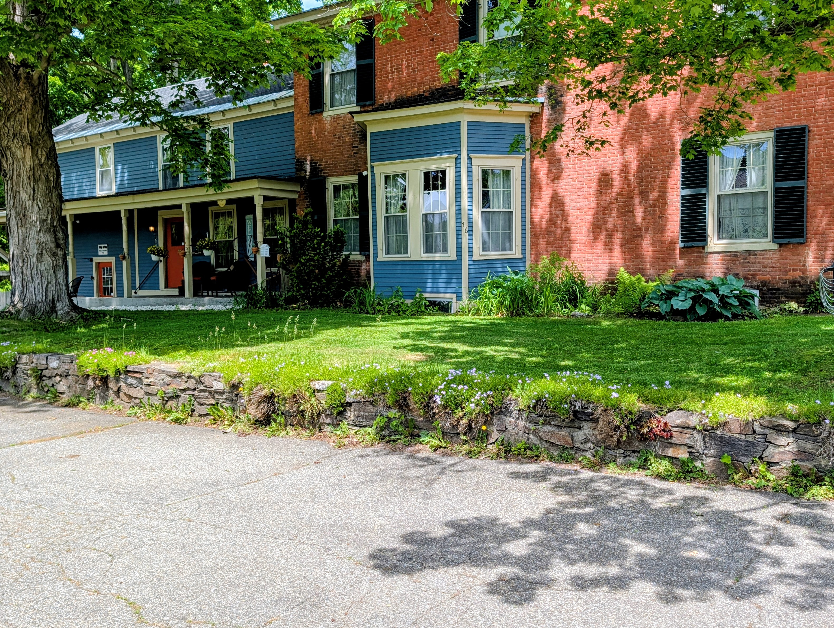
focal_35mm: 31
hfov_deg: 58.3
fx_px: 748
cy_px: 324
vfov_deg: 45.5
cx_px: 428
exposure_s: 1/563
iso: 20
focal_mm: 6.9
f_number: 1.68
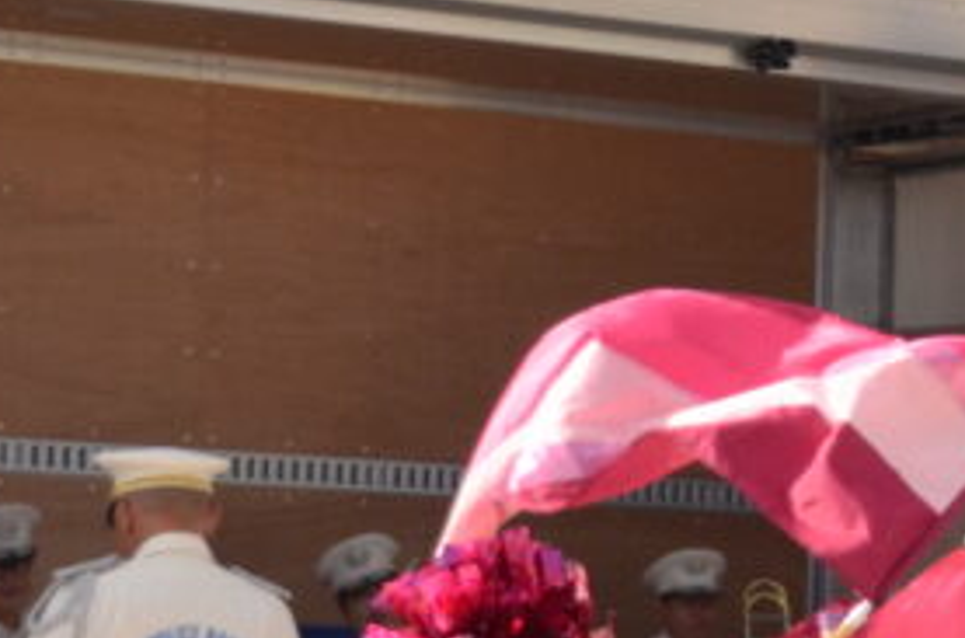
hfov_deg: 10.9
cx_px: 1063
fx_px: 5007
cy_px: 418
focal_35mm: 187
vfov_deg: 7.3
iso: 640
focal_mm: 27
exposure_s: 1/8000
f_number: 4.5
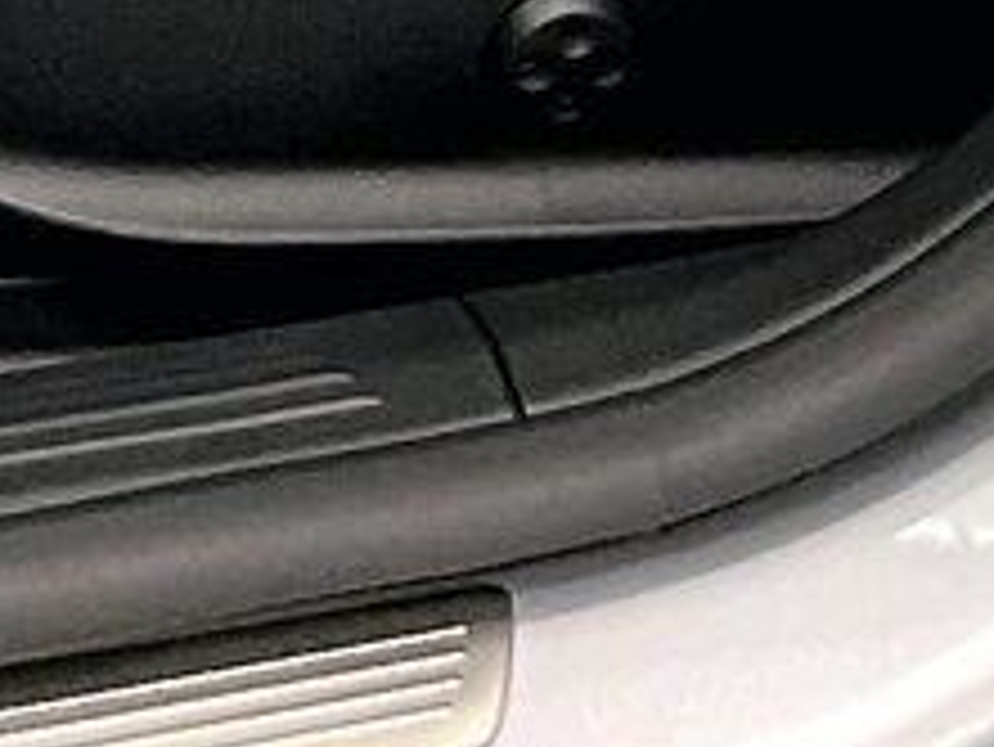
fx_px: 6033
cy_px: -1850
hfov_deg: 9.4
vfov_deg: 6.2
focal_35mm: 210
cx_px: 319
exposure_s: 1/60
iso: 125
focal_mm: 3
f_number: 1.8
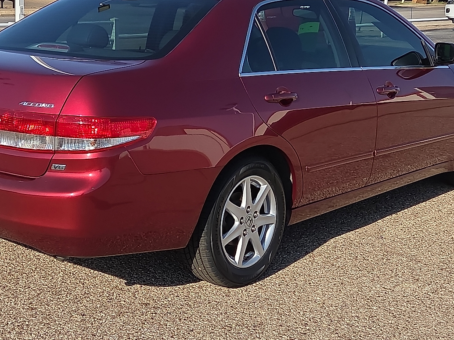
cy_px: 130
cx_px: 192
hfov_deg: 29.8
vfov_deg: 22.5
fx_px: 852
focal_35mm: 65
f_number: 1.8
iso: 25
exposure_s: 1/1667
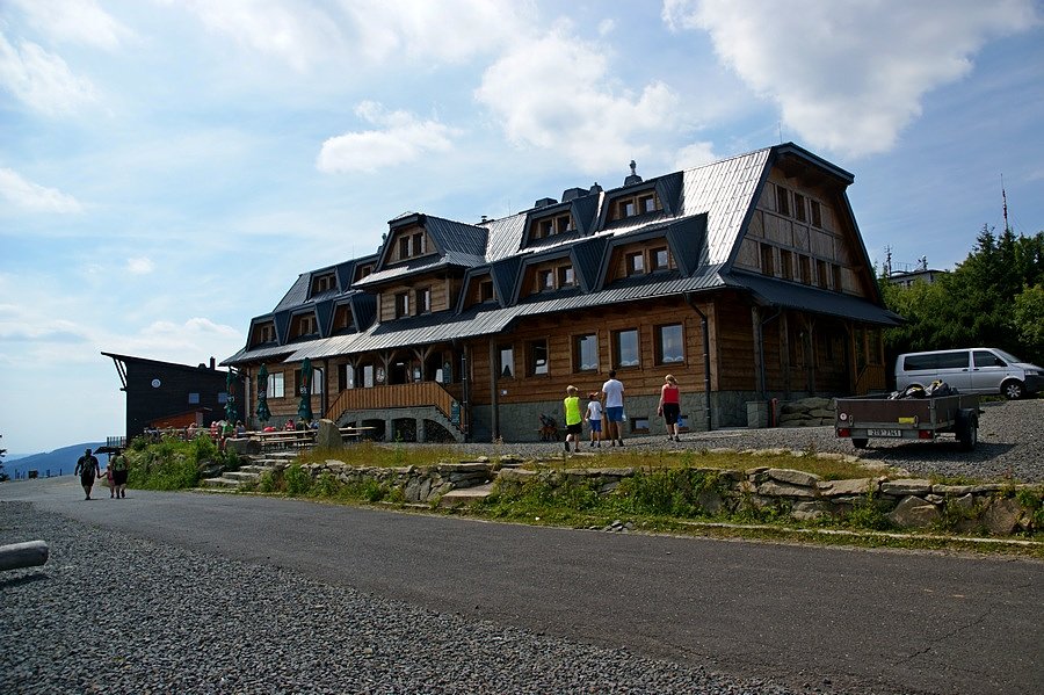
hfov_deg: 67.4
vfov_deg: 47.9
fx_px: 783
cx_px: 522
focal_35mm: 27
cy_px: 348
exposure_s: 1/400
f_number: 7.1
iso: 100
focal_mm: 18
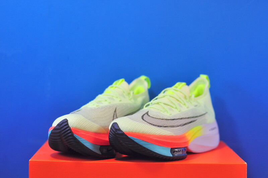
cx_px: 134
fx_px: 558
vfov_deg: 18.1
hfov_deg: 27.0
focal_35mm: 75
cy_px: 89
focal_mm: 50
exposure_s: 1/320
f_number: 2.5
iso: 250
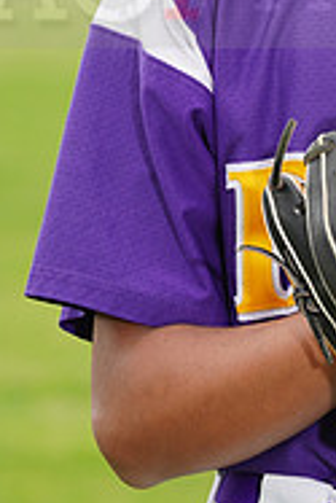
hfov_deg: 1.8
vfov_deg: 2.7
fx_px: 10564
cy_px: -38
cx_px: 448
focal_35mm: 756
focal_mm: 244
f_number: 9
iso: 200
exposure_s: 1/250
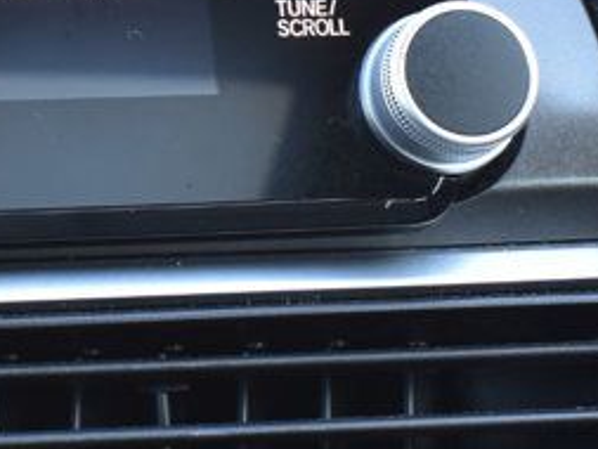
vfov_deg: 8.5
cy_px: 128
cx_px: -293
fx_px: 3025
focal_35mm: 175
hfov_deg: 10.9
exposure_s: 1/25
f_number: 7.1
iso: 400
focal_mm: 30
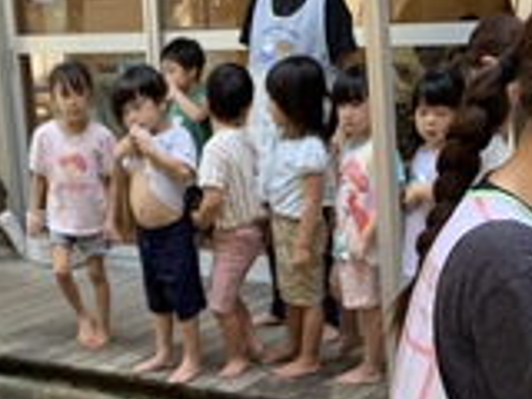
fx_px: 1245
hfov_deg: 24.1
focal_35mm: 81
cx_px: 216
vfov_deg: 17.6
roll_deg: +3.6
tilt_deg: -20.5
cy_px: 427
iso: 50
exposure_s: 1/121
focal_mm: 4.25
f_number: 1.8
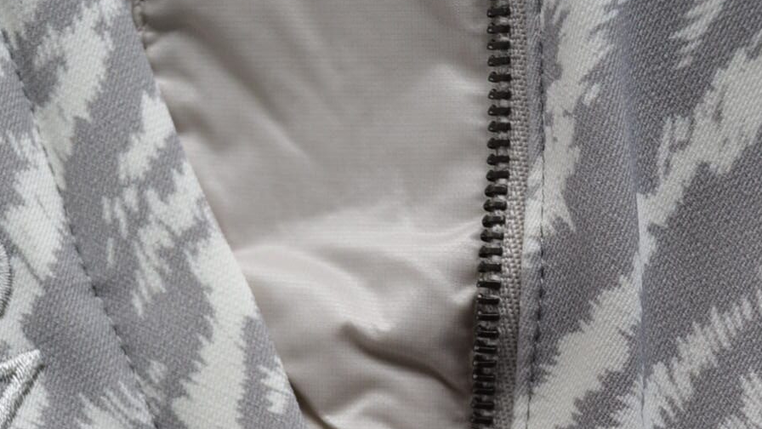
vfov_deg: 12.3
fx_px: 1960
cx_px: 296
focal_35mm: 97
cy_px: 478
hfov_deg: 22.0
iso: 400
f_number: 4.5
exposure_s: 1/80
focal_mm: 24
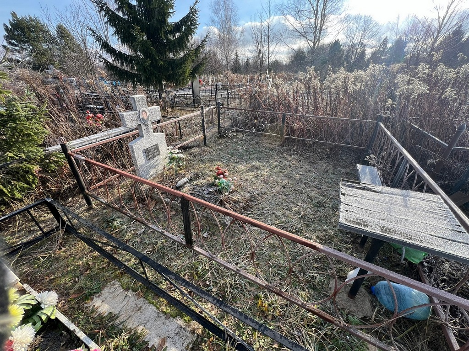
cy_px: 176
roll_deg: +0.6
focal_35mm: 13
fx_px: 176
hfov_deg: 106.2
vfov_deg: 89.9
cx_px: 234
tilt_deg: -29.3
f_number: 1.8
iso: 32
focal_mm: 1.57
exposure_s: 1/355
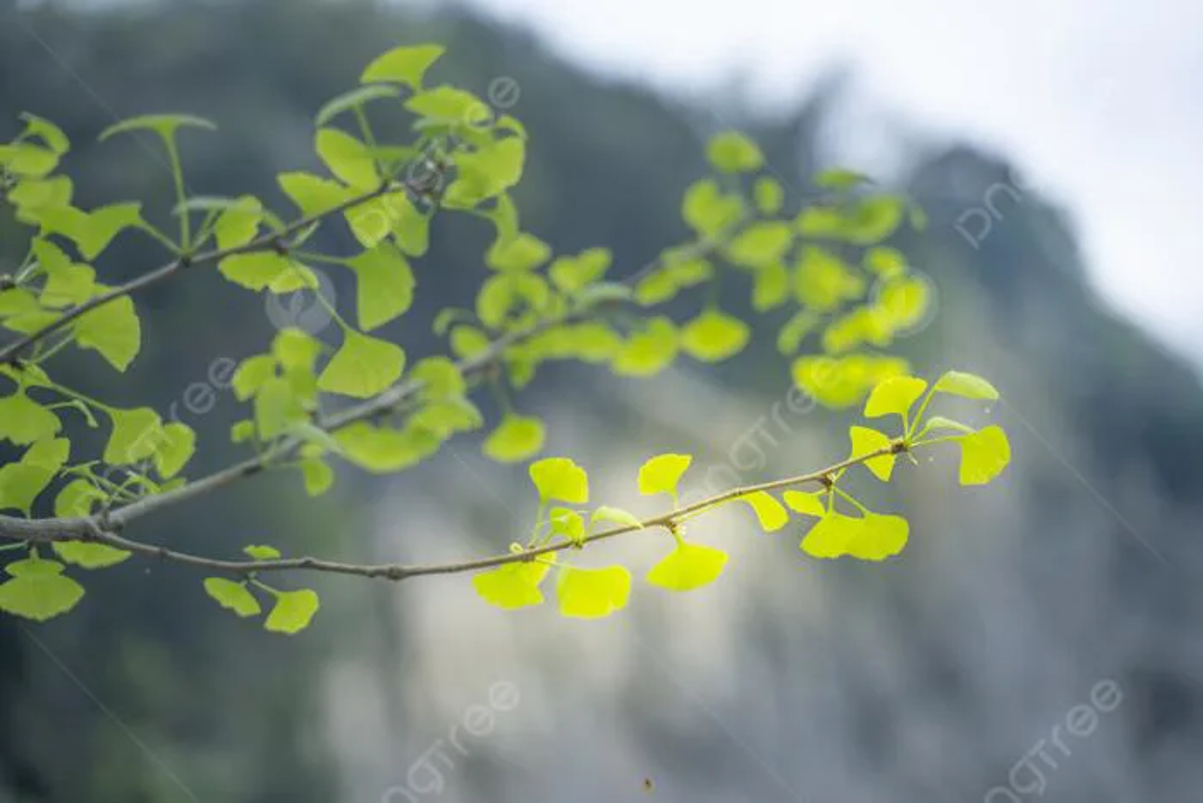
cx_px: 602
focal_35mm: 75
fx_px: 2507
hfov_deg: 27.0
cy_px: 402
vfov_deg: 18.2
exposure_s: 1/1000
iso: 100
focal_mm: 75
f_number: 2.8
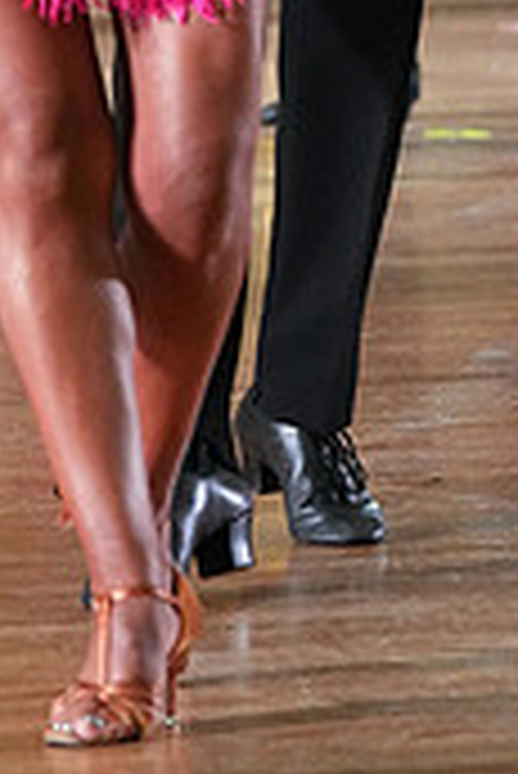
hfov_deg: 2.9
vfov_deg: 4.3
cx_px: 101
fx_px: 10360
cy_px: -324
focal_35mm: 481
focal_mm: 143
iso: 8000
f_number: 5
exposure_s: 1/400
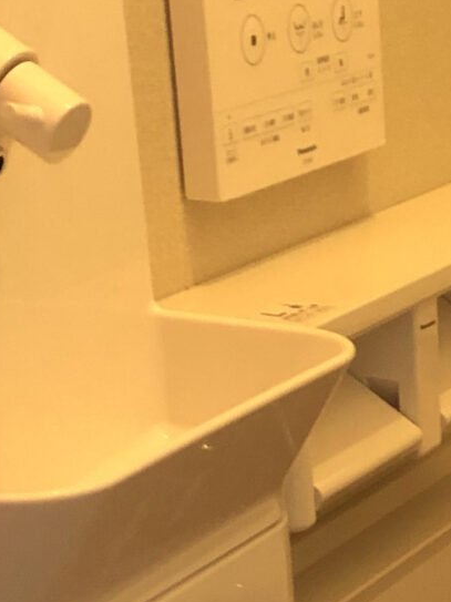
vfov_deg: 14.1
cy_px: 884
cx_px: 787
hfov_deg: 10.6
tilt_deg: -27.2
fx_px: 2294
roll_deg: -0.9
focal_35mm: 132
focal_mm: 3.99
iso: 100
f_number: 1.8
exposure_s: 1/6
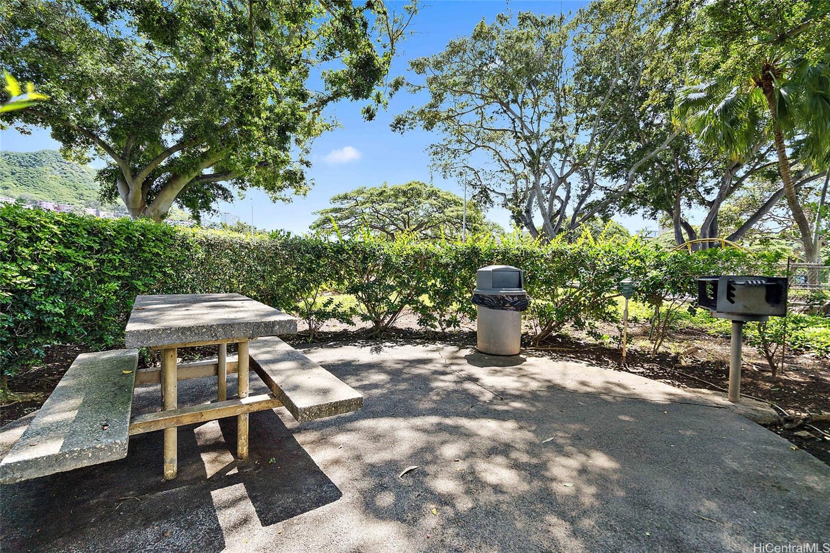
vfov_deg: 73.7
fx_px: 369
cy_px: 276
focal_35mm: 16
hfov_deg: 96.7
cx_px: 415
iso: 250
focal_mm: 16
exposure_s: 1/160
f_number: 8
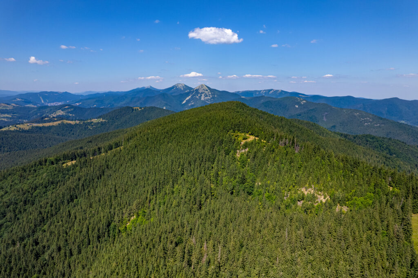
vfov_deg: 57.2
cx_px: 209
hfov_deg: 78.6
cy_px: 139
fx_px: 255
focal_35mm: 22
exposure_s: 1/240
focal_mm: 8.38
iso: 100
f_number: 2.8
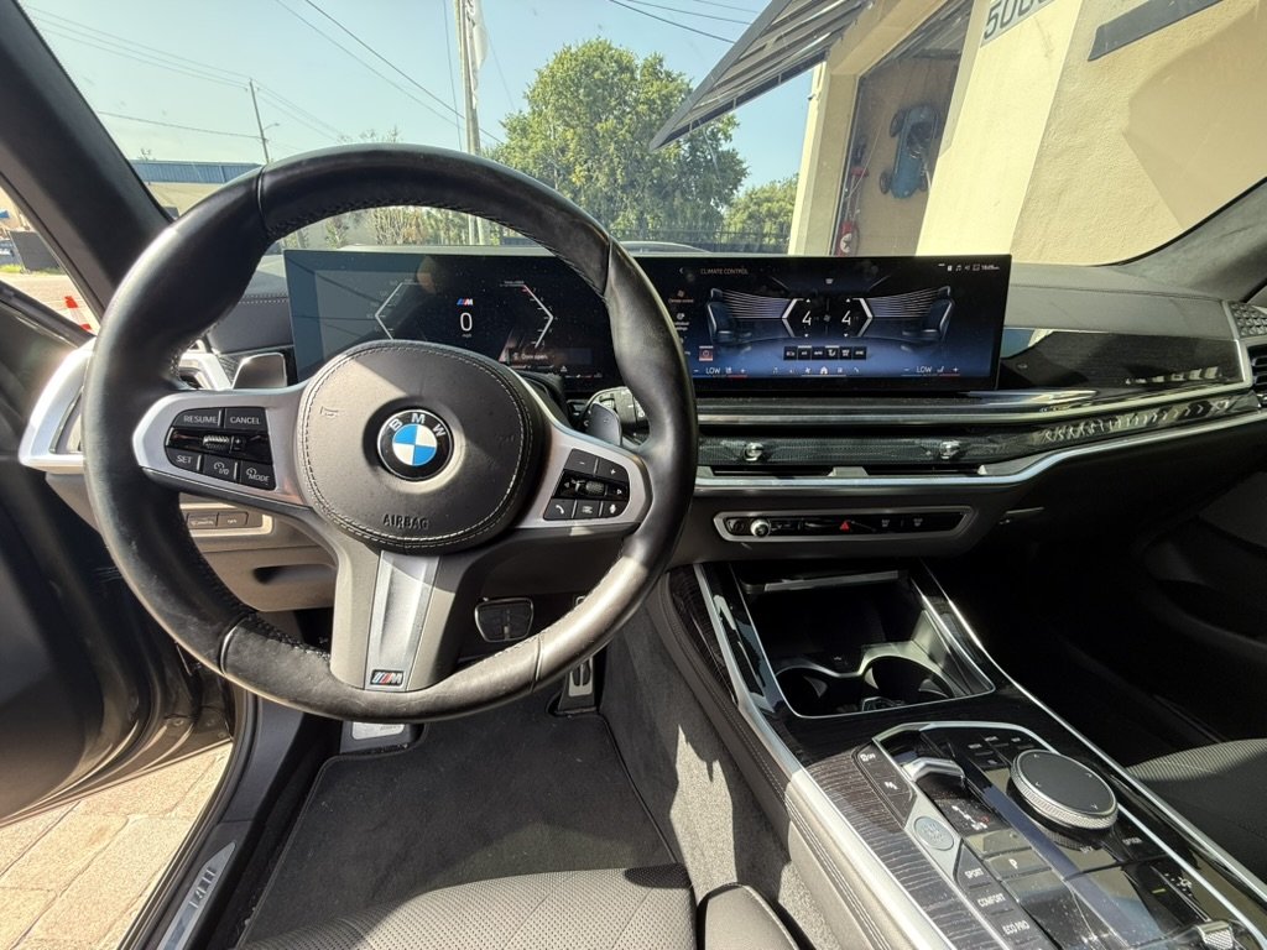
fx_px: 512
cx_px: 634
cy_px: 475
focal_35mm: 14
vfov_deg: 85.7
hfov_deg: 102.1
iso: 100
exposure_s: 1/101
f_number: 2.2
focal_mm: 2.22
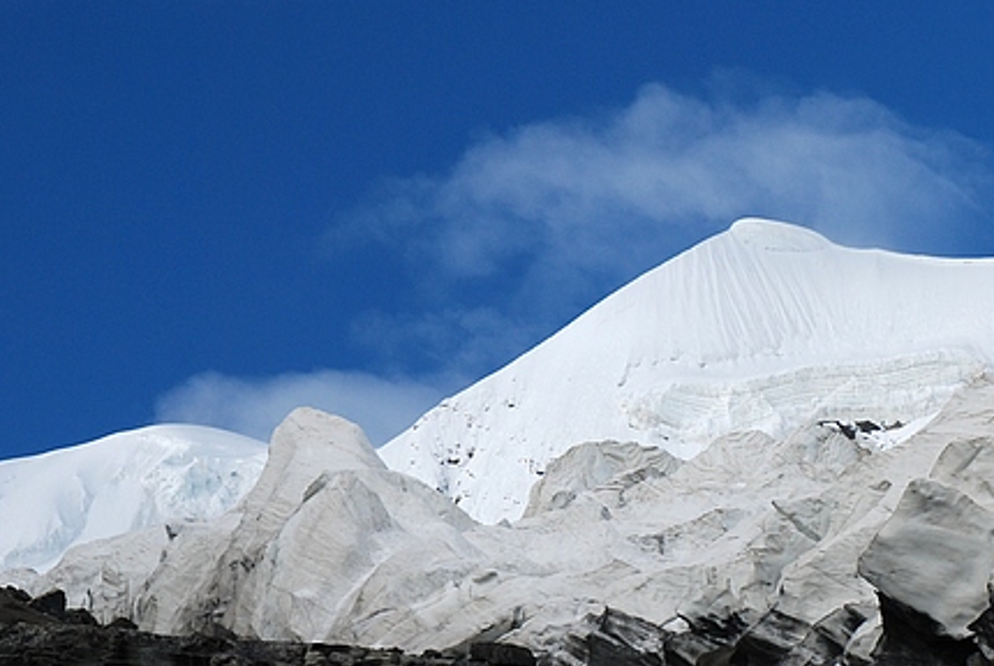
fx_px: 3705
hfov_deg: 15.2
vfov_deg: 10.3
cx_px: 804
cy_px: 338
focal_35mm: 134
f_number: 8
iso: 200
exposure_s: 1/100
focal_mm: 48
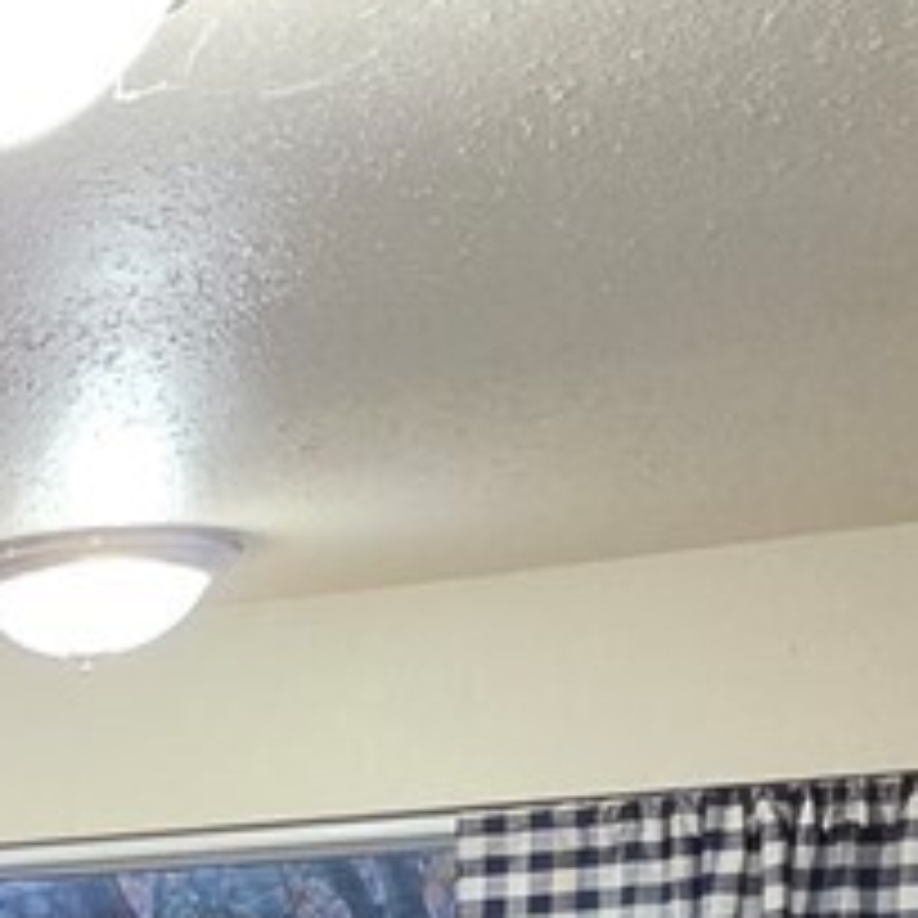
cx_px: -1562
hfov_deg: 12.5
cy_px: 1494
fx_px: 2700
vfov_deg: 16.9
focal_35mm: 90
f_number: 1.9
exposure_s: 1/120
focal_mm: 2.2
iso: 250
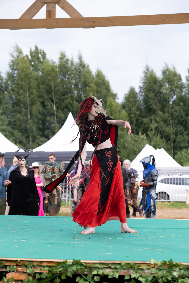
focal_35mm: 83
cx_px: 94
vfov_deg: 24.5
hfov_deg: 16.5
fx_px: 654
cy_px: 142
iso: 250
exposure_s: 1/1250
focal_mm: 55
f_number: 3.6
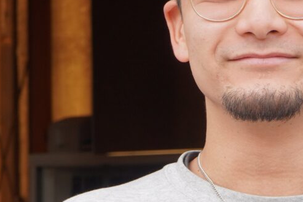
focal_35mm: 251
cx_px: 197
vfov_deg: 5.5
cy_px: 138
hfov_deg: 8.2
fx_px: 2113
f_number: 6.3
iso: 160
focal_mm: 43
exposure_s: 1/80
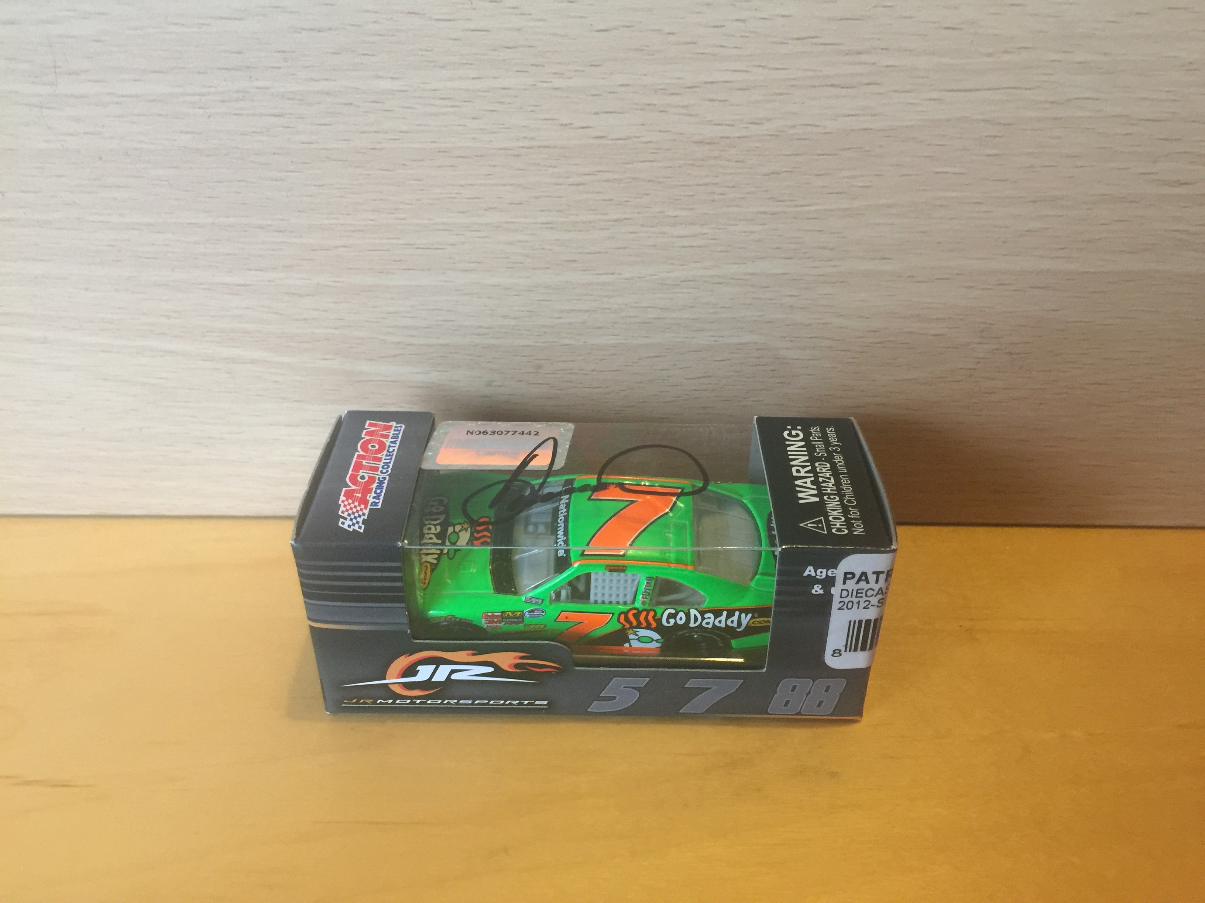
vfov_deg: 48.2
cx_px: 602
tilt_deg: -33.0
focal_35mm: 29
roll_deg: -1.4
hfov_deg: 61.7
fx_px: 1010
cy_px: 452
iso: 125
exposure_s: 1/10
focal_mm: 4.15
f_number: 2.2
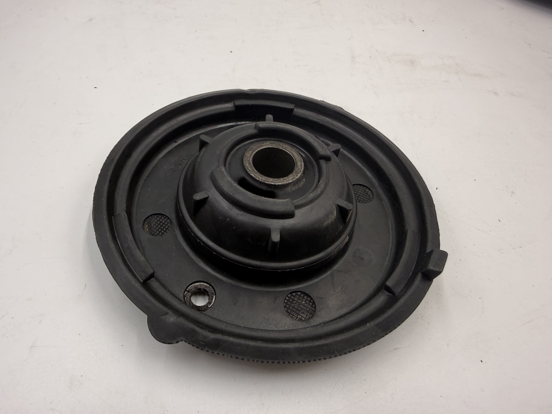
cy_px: 207
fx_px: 383
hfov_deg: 71.6
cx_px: 276
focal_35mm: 24
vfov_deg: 56.8
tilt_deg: -55.2
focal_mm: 2.22
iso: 80
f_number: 2.2
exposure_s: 1/100
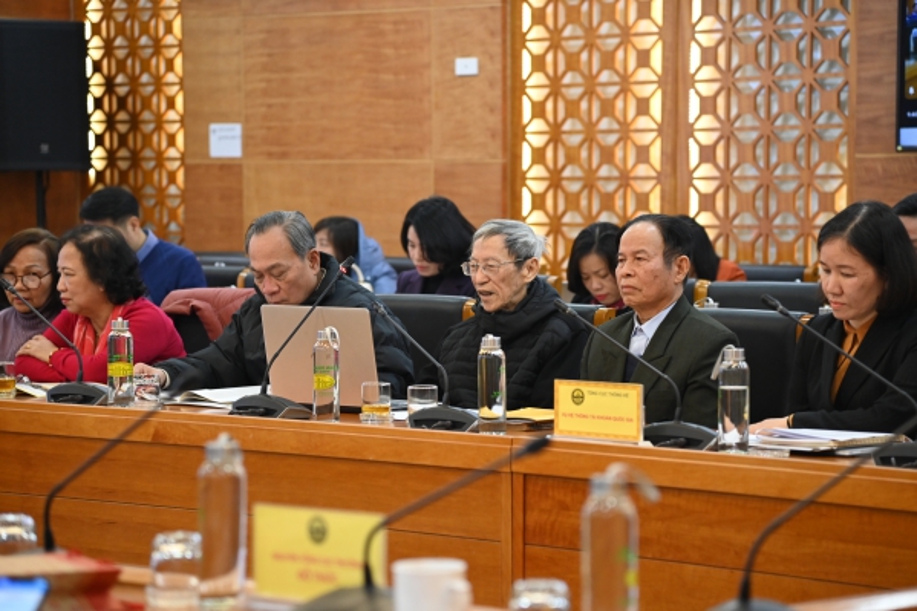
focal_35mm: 120
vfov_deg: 11.4
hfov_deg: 17.1
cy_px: 306
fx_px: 3056
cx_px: 458
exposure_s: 1/125
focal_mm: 120
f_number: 4
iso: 2500
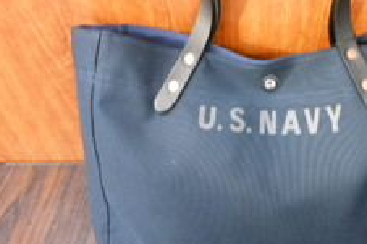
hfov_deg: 42.3
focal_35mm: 45
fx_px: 458
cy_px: 104
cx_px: 276
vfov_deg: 29.8
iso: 400
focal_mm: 5
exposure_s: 1/6
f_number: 3.7
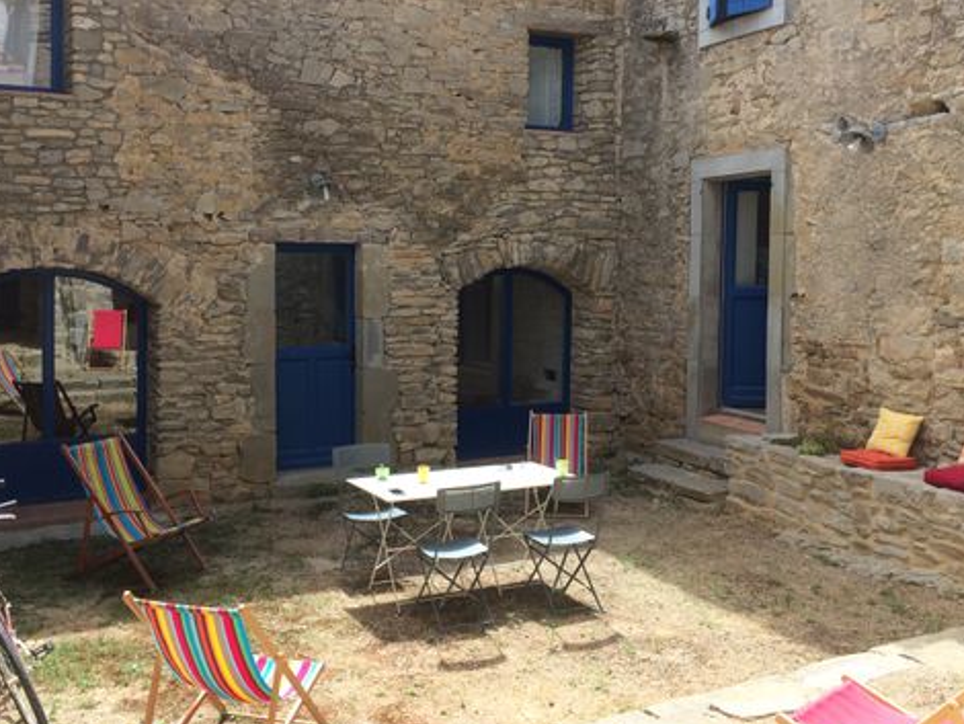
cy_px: 295
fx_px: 1031
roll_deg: -1.2
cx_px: 439
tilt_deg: -5.0
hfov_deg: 50.1
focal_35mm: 37
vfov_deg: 38.6
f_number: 2.2
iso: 32
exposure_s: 1/526
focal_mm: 4.15
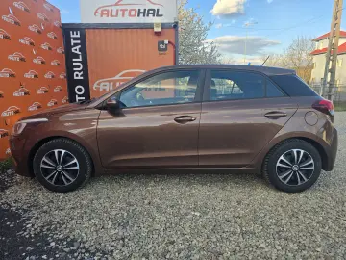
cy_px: 130
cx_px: 173
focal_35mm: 23
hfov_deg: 73.9
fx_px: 230
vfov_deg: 58.9
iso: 16
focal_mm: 6.3
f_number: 1.7
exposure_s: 1/180
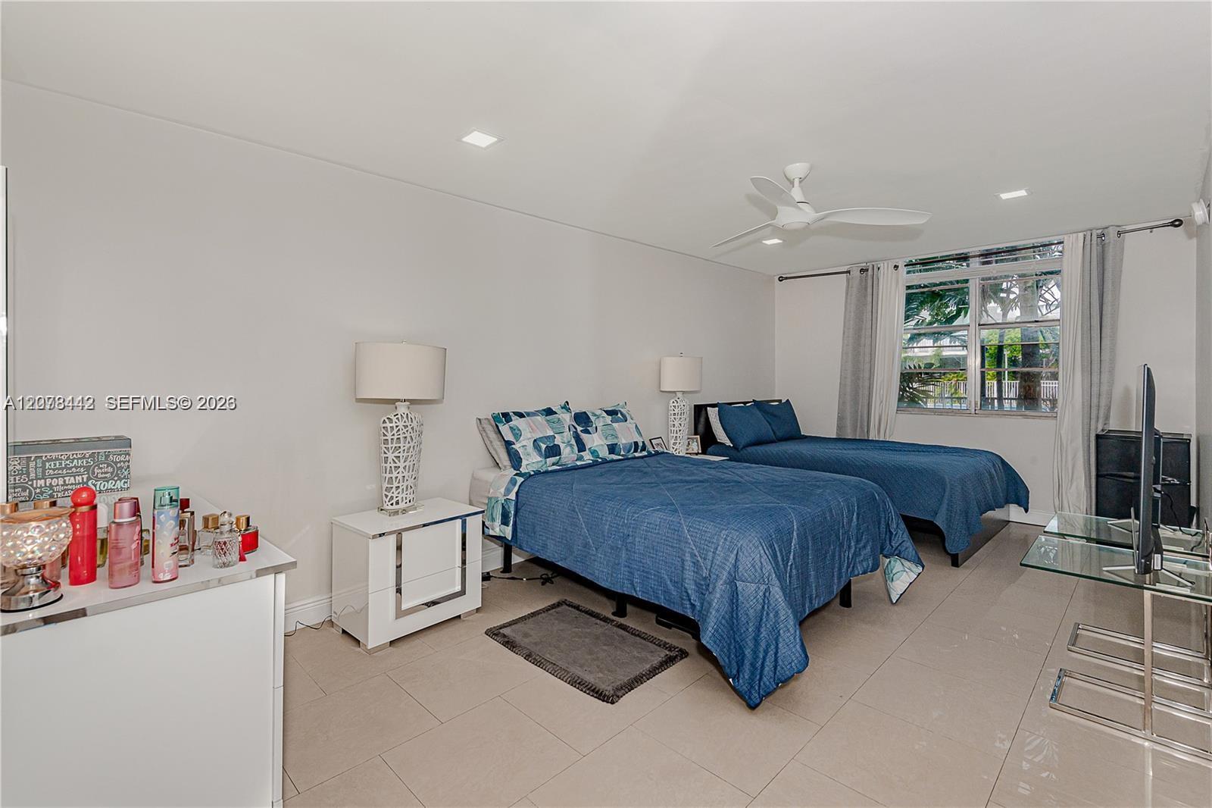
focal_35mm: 16
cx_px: 606
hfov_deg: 96.7
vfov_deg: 73.7
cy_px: 404
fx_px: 539
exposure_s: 1/100
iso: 400
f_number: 8
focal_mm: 16
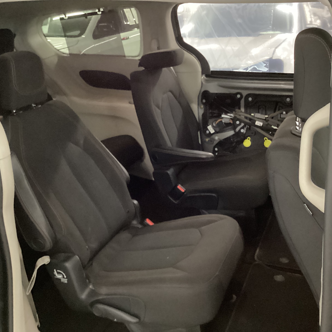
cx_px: 171
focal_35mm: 37
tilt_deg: -21.7
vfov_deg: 44.9
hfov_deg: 44.9
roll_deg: +2.5
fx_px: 401
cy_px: 167
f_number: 2.4
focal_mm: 3.3
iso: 800
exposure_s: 1/25
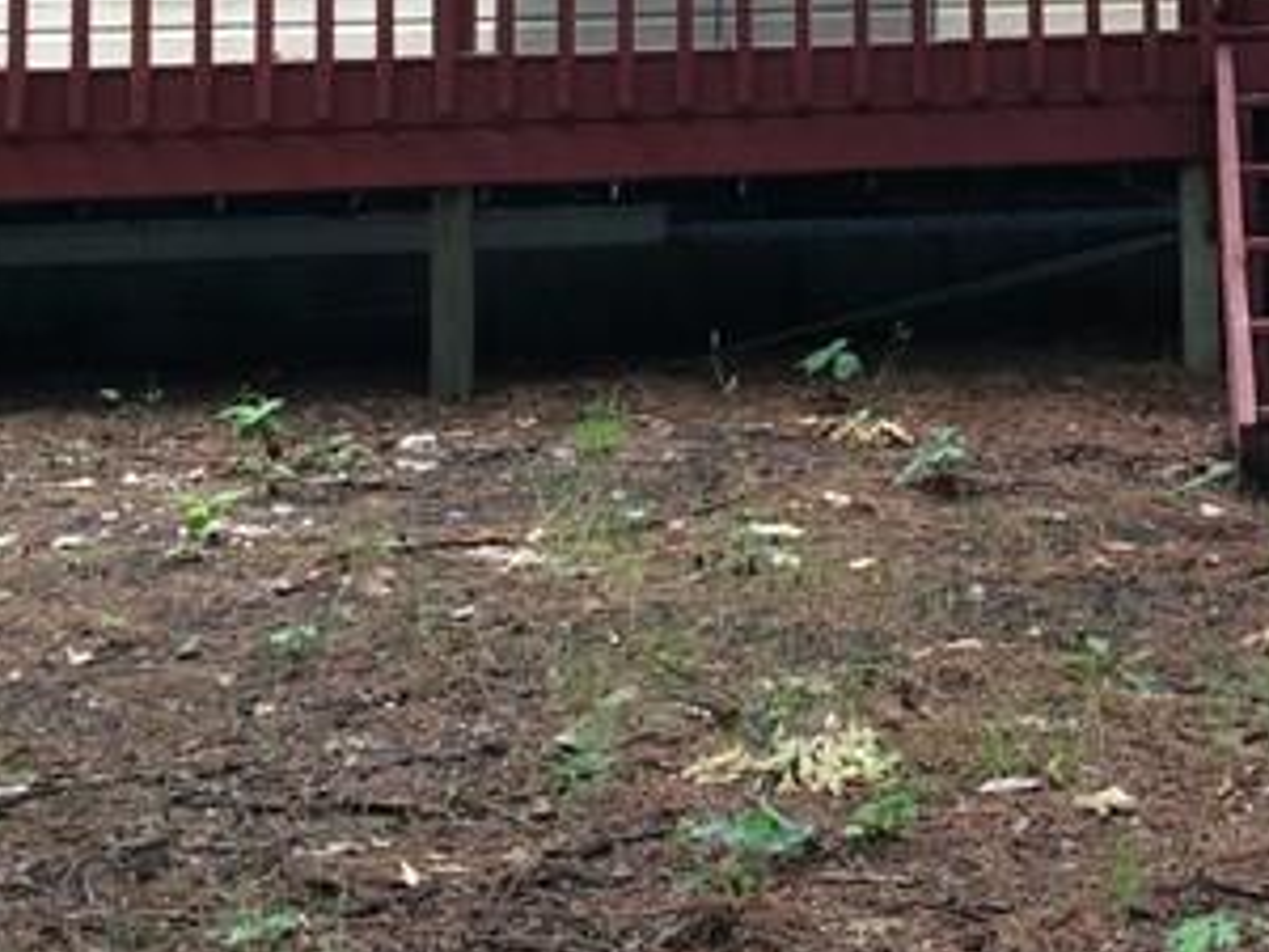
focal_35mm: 99
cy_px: -118
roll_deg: +2.3
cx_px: 1455
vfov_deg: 14.6
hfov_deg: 18.9
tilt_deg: +7.5
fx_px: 3629
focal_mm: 4.15
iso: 40
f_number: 2.2
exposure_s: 1/120
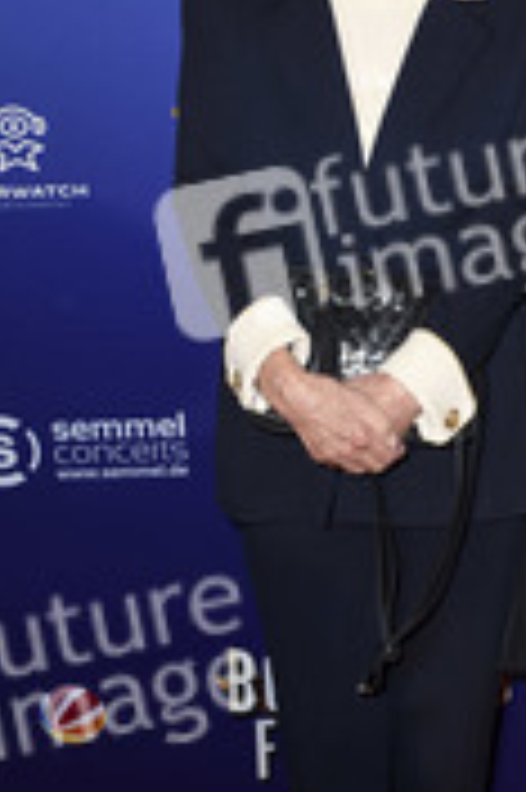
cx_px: 517
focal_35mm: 82
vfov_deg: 24.8
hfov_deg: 16.3
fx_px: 1801
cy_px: 459
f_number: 5.6
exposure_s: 1/160
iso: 640
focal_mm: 24
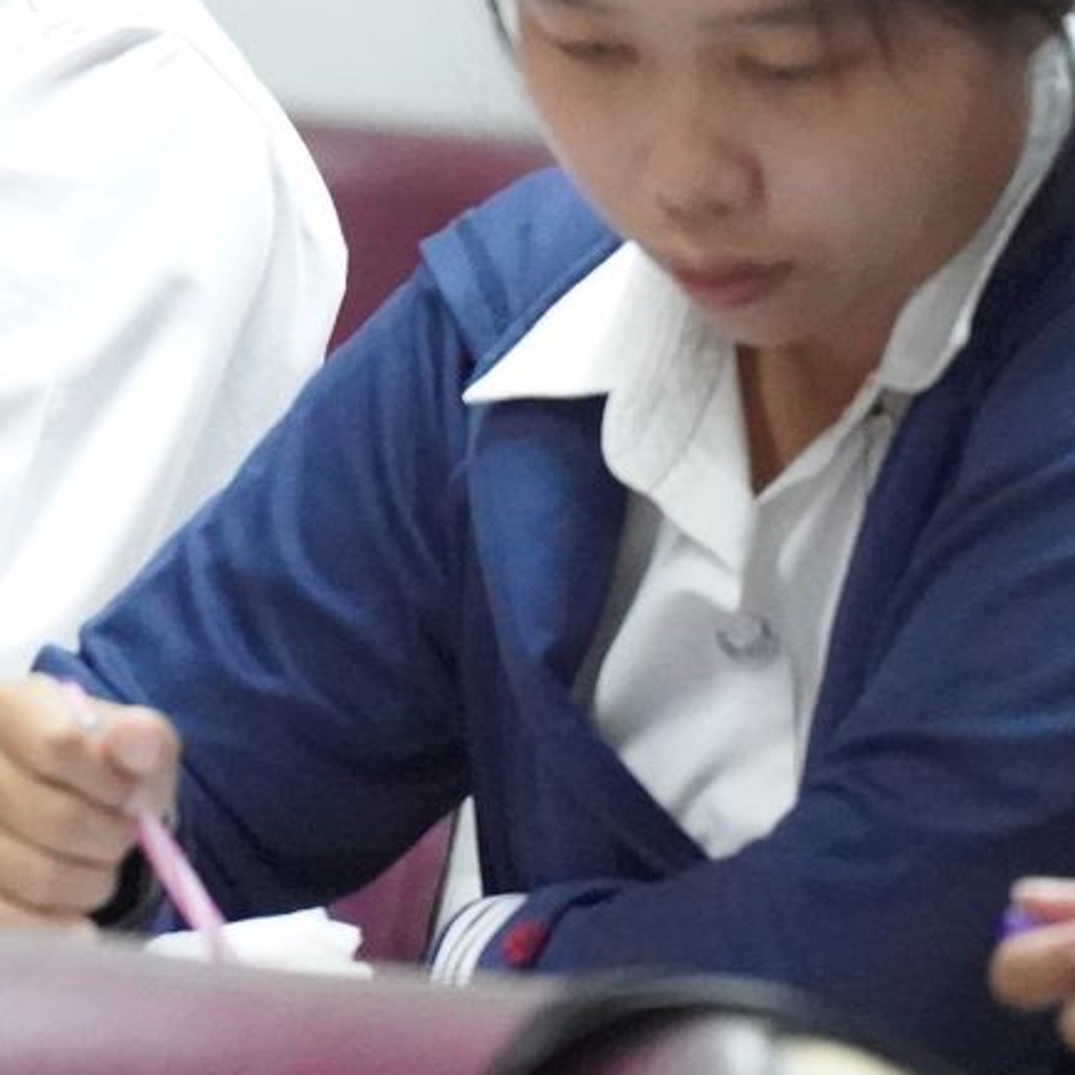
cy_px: -453
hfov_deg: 2.1
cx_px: -589
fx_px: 28846
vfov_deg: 2.1
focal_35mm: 821
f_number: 2.8
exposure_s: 1/1000
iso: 16000
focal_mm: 200
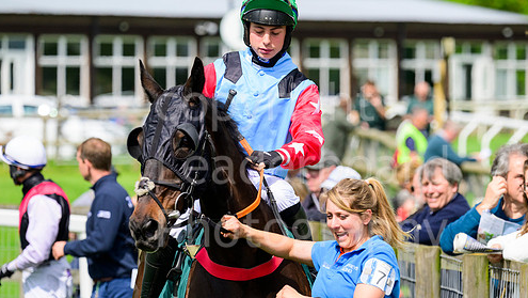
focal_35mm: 362
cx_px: 282
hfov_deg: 6.0
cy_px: 168
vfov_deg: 3.4
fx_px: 5071
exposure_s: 1/2500
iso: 640
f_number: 6.3
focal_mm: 270
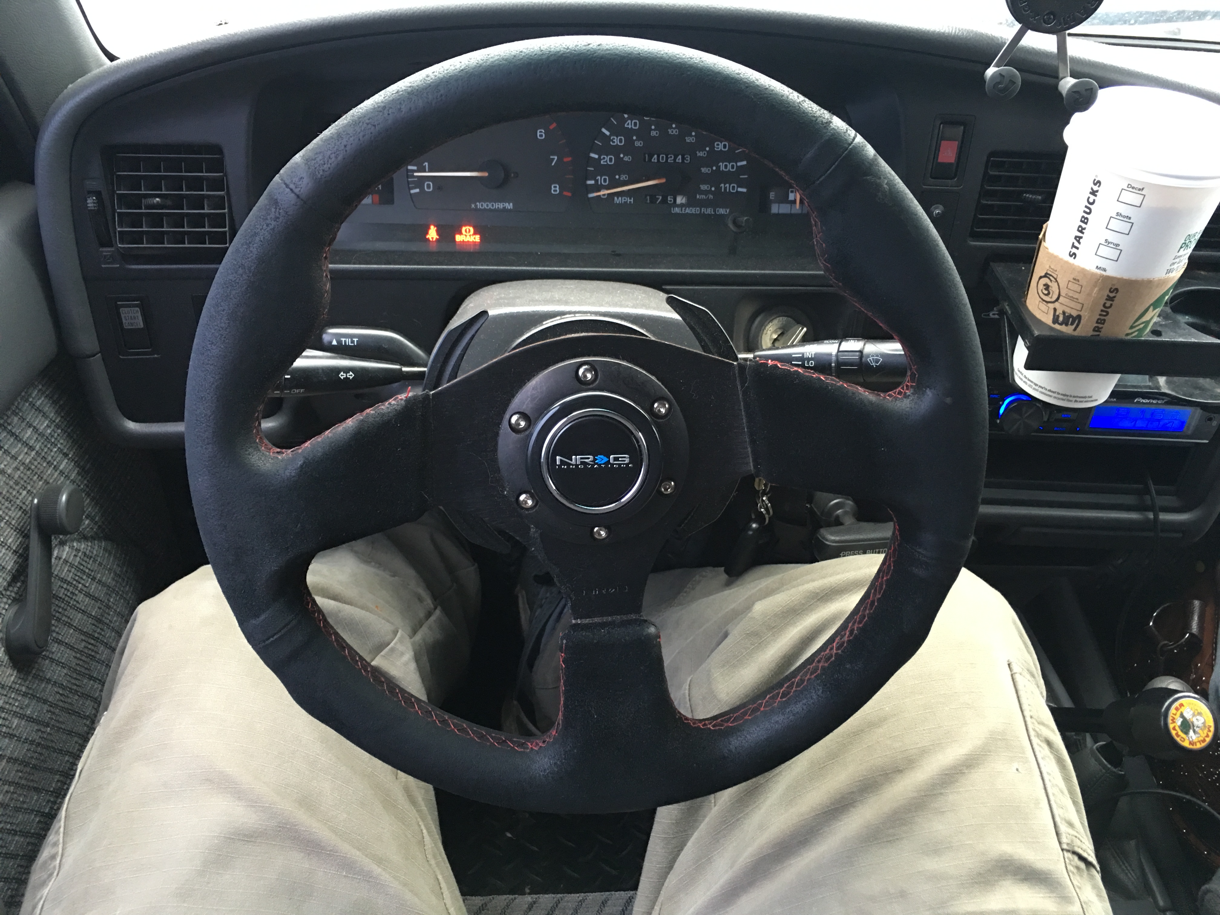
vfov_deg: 48.2
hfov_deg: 61.7
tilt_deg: -35.3
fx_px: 1022
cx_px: 610
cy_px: 458
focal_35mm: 29
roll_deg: -0.1
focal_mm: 4.15
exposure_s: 1/10
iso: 80
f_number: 2.2
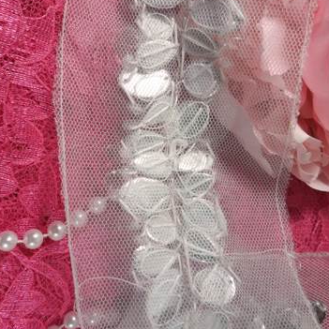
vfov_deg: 48.4
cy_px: 145
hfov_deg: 48.5
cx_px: 164
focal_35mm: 34
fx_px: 366
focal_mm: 4.9
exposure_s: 1/180
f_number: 3.5
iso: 80
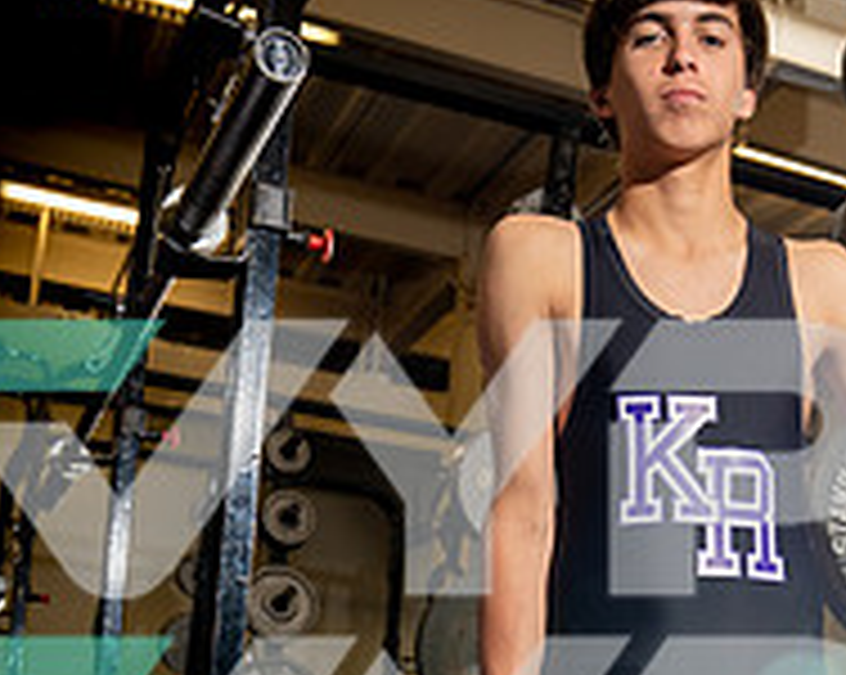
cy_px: 778
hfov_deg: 29.8
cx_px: 567
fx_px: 1576
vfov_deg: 22.5
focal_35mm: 63
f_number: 5
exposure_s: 1/250
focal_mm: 28
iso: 500
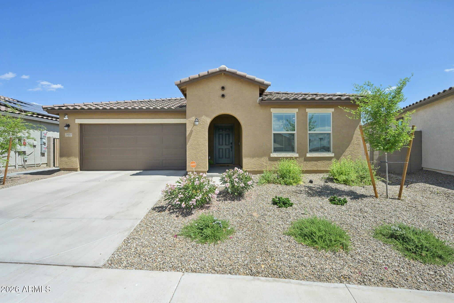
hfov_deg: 100.4
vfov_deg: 77.3
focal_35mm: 15
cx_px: 227
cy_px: 152
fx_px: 189
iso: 640
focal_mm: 15.5
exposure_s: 1/2000
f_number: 8
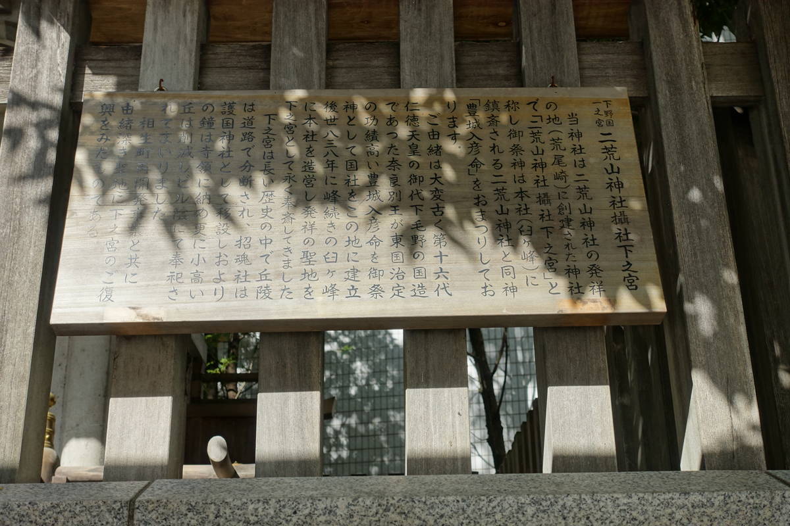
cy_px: 263
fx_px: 1075
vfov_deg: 27.5
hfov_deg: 40.3
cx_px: 395
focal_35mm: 49
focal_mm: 17.9
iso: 125
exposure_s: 1/400
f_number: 4
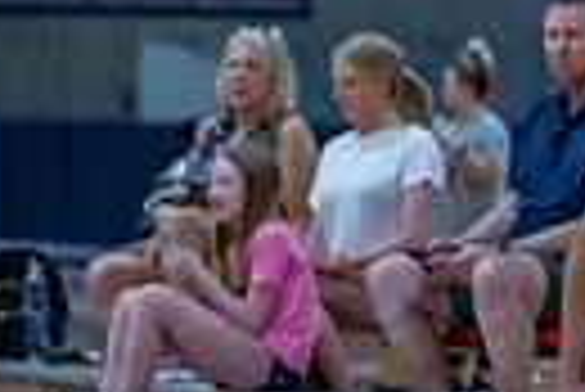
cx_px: -496
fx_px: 3904
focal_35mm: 240
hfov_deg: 8.2
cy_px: 326
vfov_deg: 5.7
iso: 2000
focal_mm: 50
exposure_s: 1/1600
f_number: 1.2
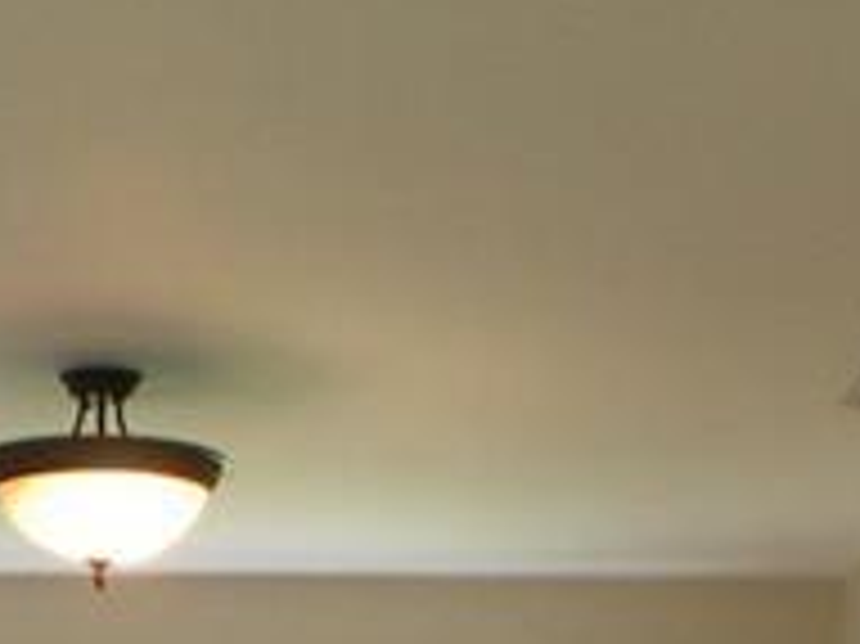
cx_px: 90
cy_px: 1486
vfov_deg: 6.9
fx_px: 5065
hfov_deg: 9.7
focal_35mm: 204
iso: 100
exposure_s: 1/24.5
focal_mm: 8
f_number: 2.8
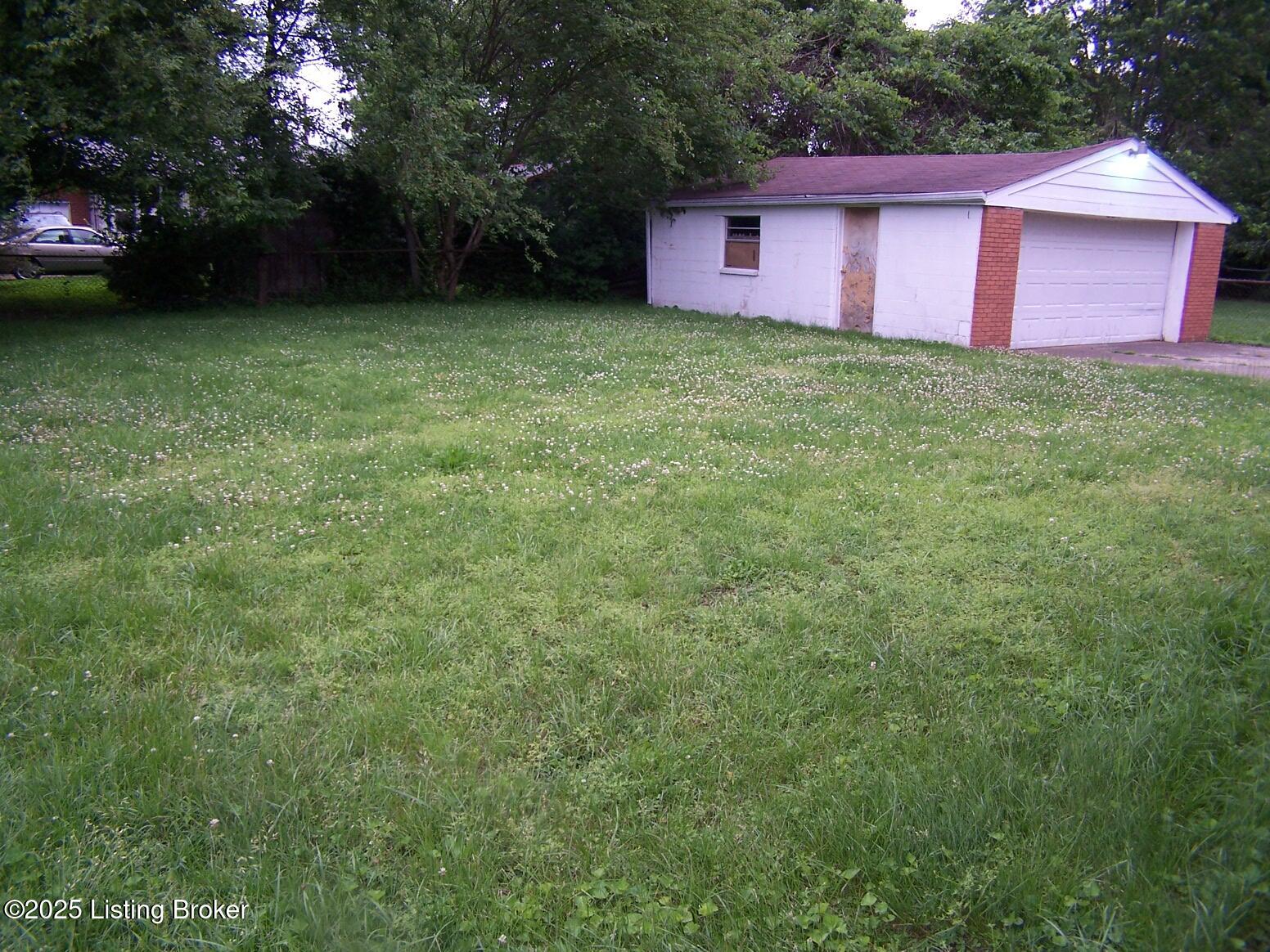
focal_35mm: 38
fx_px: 1394
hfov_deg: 49.0
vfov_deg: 37.7
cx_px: 635
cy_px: 476
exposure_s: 1/60
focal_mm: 6.3
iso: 80
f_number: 2.8
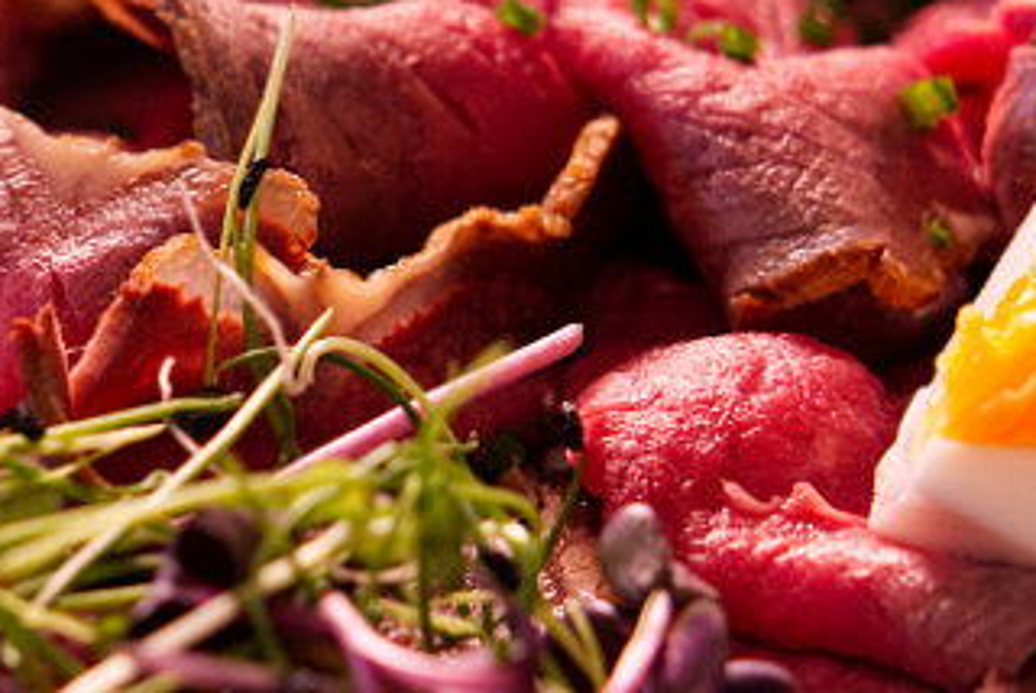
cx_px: -23
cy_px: 300
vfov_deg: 4.1
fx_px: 9678
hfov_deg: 6.1
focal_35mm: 336
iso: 2500
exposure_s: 1/160
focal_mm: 105
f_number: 6.3
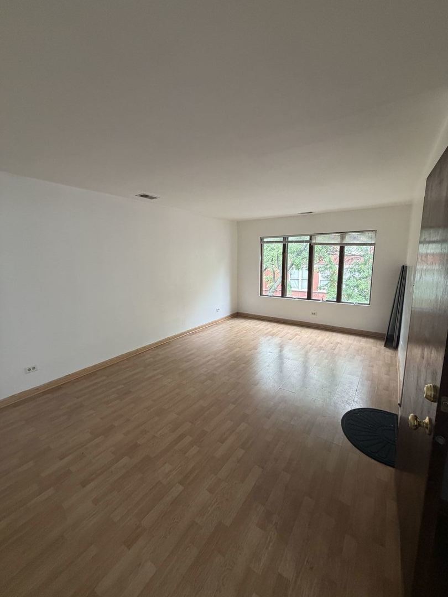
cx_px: 224
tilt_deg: -9.3
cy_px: 298
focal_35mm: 14
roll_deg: +0.5
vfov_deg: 102.1
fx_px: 242
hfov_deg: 85.7
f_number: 2.2
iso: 250
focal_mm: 2.22
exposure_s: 1/60
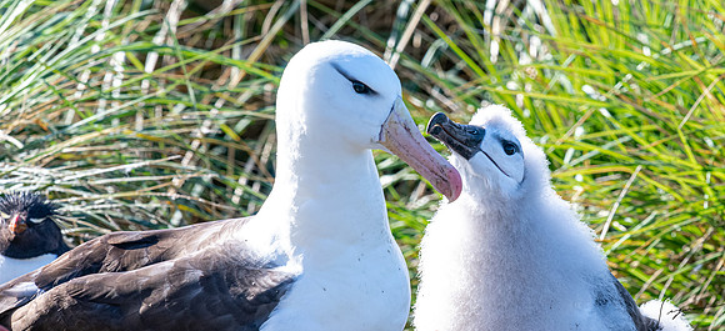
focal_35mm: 479
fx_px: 8823
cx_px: 530
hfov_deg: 4.7
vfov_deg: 2.2
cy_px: 196
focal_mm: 300
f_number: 8
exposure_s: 1/640
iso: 800
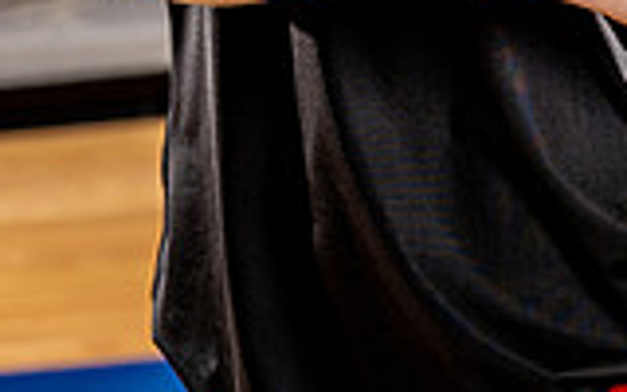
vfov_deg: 8.0
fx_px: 2649
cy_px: -459
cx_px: 494
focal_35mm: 155
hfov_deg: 13.4
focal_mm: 54
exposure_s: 1/250
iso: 400
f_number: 4
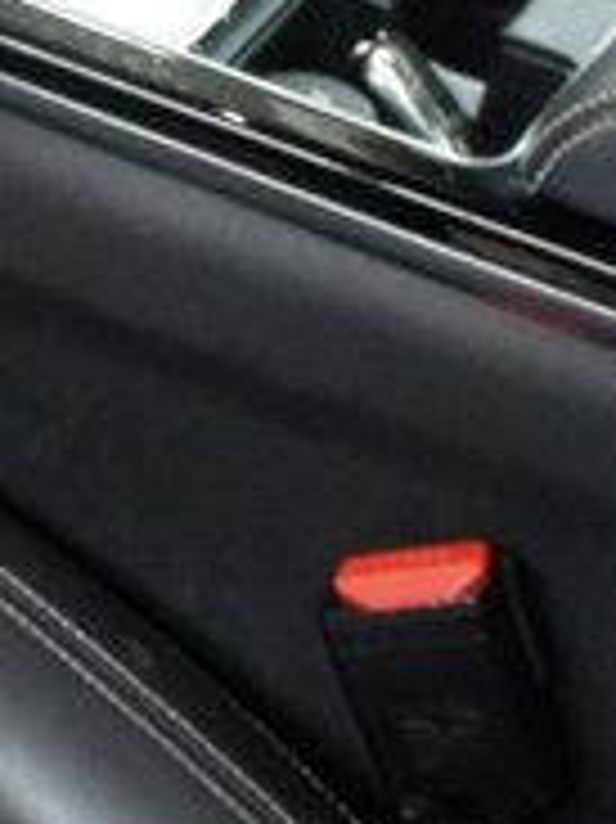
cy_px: -243
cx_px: -612
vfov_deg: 13.2
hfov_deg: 9.5
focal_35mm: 145
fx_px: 3444
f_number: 3.5
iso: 1600
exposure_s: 1/40
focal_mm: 18
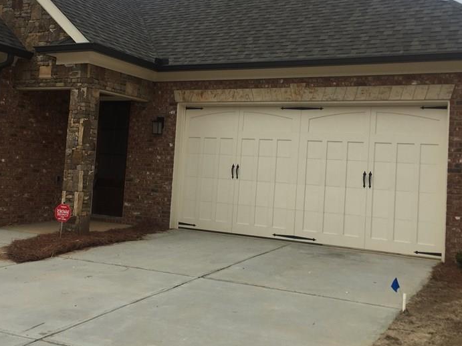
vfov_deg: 33.5
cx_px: 201
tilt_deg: +5.2
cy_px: 137
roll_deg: -3.3
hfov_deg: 43.8
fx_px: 574
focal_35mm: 43
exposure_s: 1/1364
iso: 32
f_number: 2.2
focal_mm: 4.15
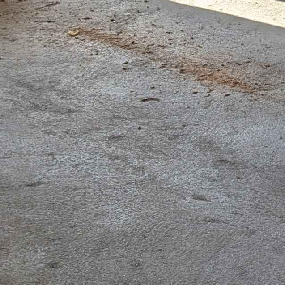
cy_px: -149
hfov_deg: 12.3
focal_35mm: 136
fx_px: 1267
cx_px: 418
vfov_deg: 12.2
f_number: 1.85
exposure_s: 1/464
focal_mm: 6.81
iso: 40
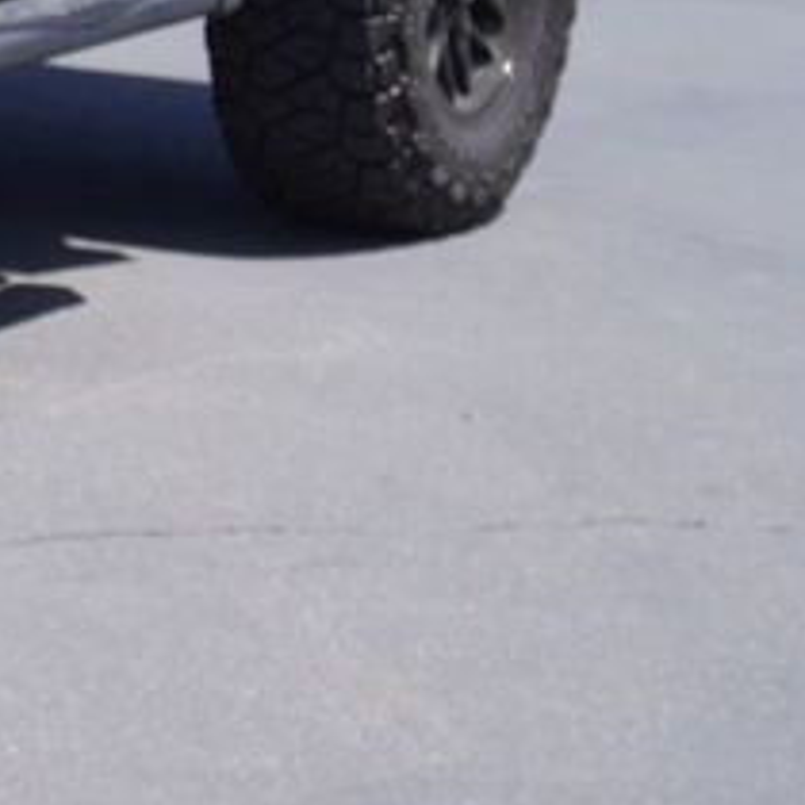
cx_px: -1116
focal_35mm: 193
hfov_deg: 8.3
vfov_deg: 9.0
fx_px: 5080
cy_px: -146
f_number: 8
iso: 100
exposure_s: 1/160
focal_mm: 31
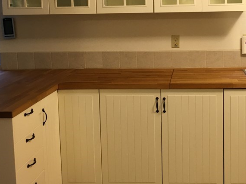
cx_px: 173
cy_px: 48
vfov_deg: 27.7
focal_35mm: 52
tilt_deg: -6.1
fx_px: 369
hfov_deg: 36.3
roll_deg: +1.4
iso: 80
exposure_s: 1/30
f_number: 2.2
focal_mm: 4.15
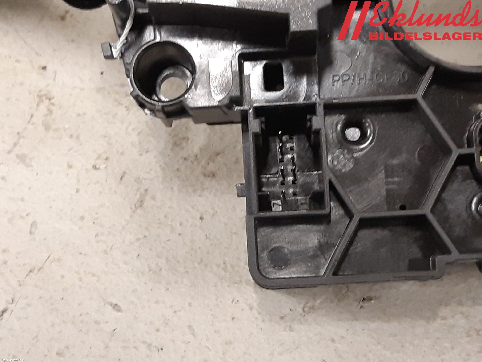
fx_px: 362
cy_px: 181
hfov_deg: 67.3
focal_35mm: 26
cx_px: 241
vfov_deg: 53.1
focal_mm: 3.93
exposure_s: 1/25
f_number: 1.7
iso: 200
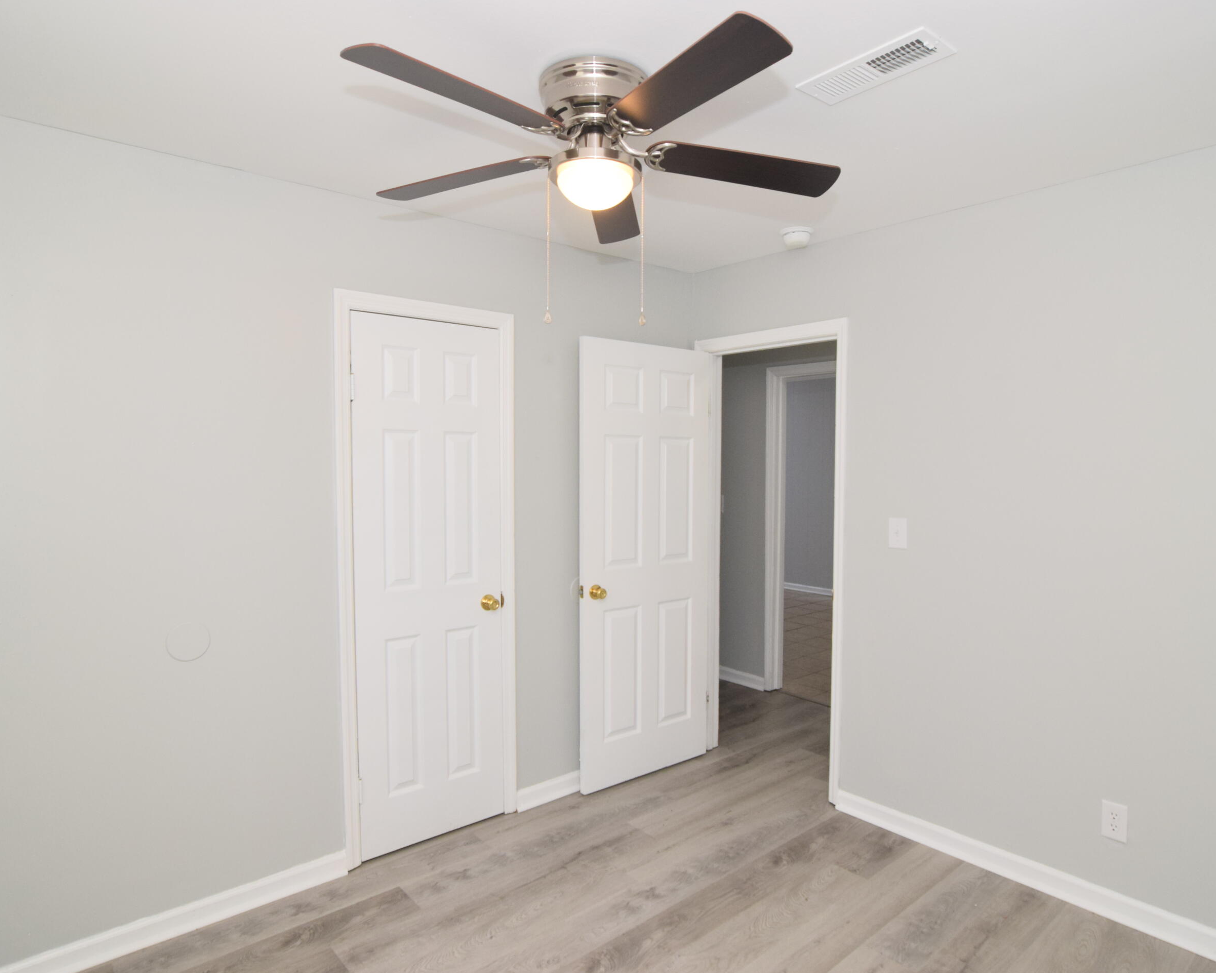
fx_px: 705
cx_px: 644
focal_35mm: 20
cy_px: 507
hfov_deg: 81.4
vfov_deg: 69.2
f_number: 5
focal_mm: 11
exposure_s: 1/100
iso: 800
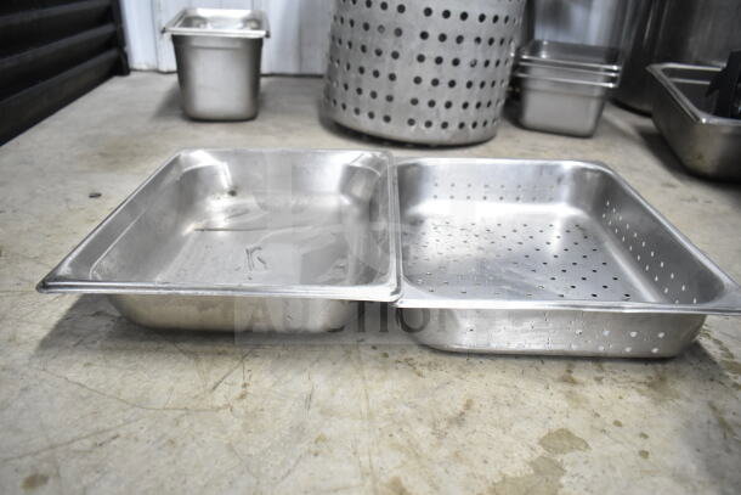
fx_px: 556
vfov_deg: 48.0
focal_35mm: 27
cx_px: 370
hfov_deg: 67.4
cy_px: 248
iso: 1600
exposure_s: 1/60
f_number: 4
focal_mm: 18
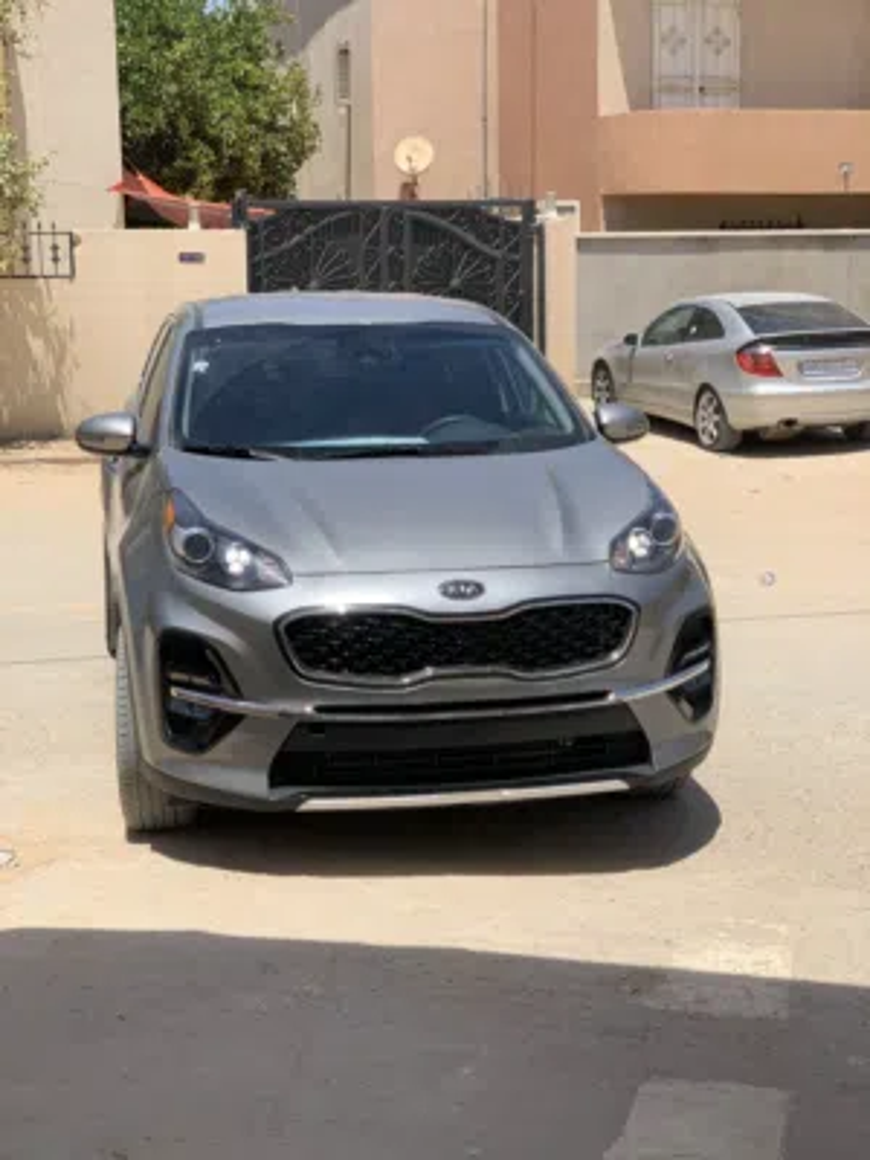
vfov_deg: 36.8
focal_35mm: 52
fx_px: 1743
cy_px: 580
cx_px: 435
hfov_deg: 28.0
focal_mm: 6
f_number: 2.4
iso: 16
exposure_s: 1/1410
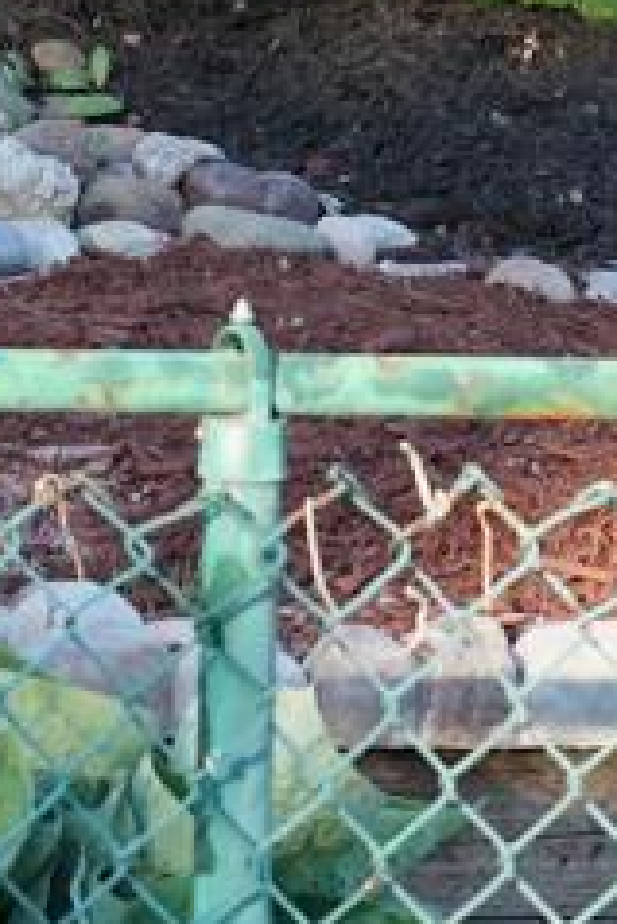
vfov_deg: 6.3
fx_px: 8291
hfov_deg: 4.1
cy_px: -613
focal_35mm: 323
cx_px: -1358
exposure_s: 1/100
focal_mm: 50
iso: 100
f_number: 5
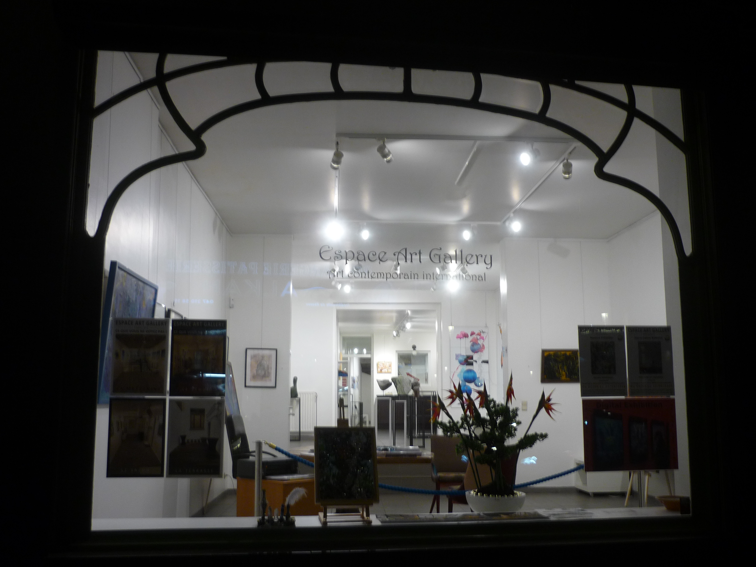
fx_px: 721
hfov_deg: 55.4
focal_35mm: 33
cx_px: 378
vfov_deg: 42.9
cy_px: 284
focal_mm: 5.5
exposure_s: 1/30
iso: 100
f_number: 2.8
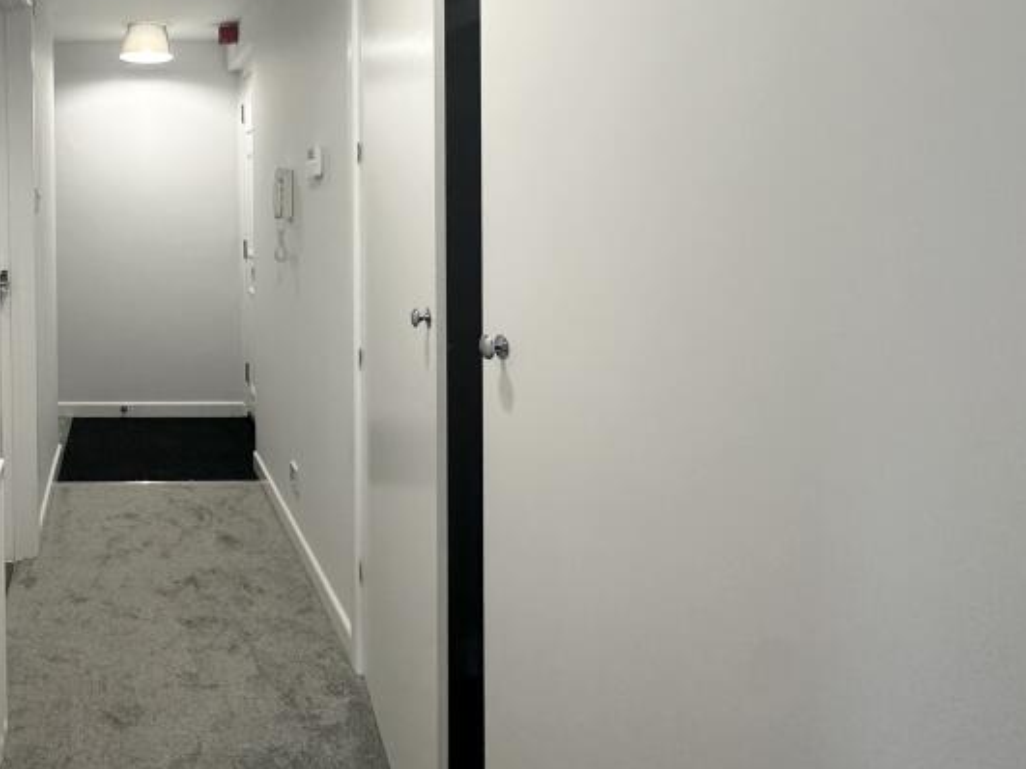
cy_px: 216
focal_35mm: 27
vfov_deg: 49.8
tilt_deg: -0.6
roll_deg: +0.7
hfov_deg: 57.1
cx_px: 120
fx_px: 800
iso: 200
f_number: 2.2
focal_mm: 2.22
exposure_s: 1/100
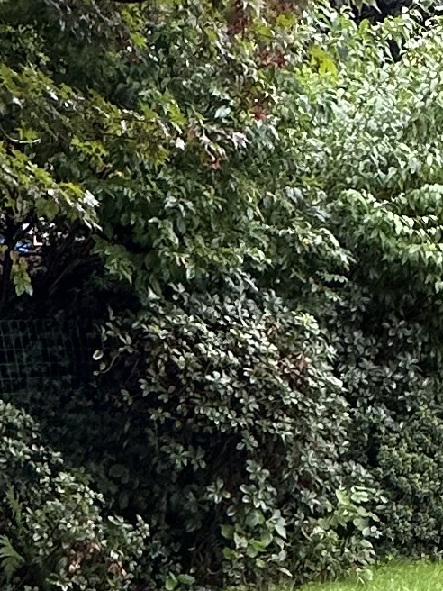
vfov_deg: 21.1
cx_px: 420
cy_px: 726
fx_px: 1467
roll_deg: +1.9
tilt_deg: -12.3
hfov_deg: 16.9
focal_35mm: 86
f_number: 2.2
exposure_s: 1/99
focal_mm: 2.22
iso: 100
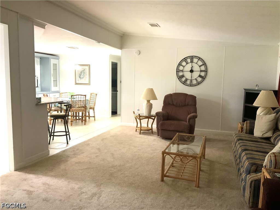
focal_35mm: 29
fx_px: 235
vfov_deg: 48.2
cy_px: 105
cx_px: 140
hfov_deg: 61.7
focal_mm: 3
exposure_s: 1/40
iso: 250
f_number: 1.8
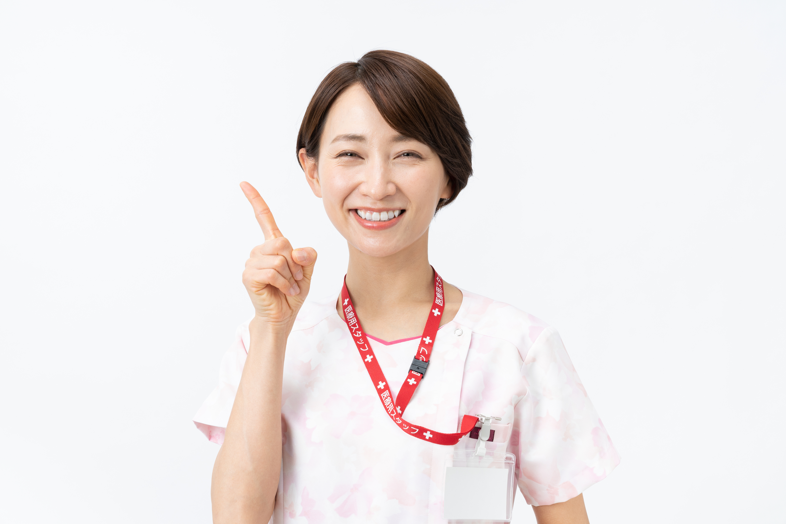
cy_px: 262
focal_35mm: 70
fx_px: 1528
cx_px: 393
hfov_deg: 28.8
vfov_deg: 19.5
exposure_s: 1/125
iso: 200
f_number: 10
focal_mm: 70
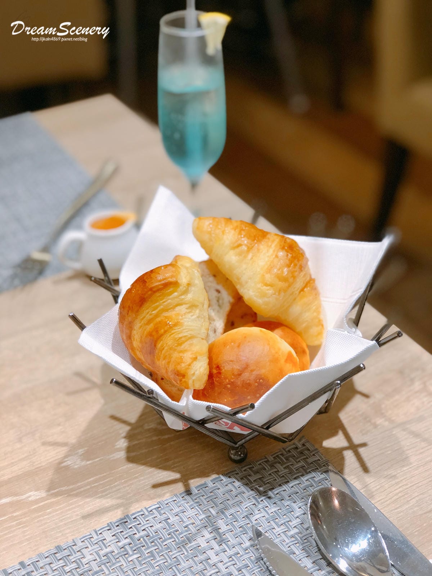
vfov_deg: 33.8
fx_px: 948
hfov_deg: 25.7
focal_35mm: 57
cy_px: 288
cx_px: 216
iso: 100
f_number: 2.8
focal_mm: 6.6
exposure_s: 1/30
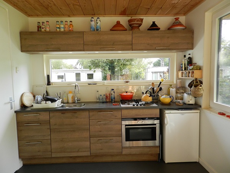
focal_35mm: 23
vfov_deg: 58.9
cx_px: 115
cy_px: 86
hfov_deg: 73.9
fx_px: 153
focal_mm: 4
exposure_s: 1/100
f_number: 3.4
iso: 160
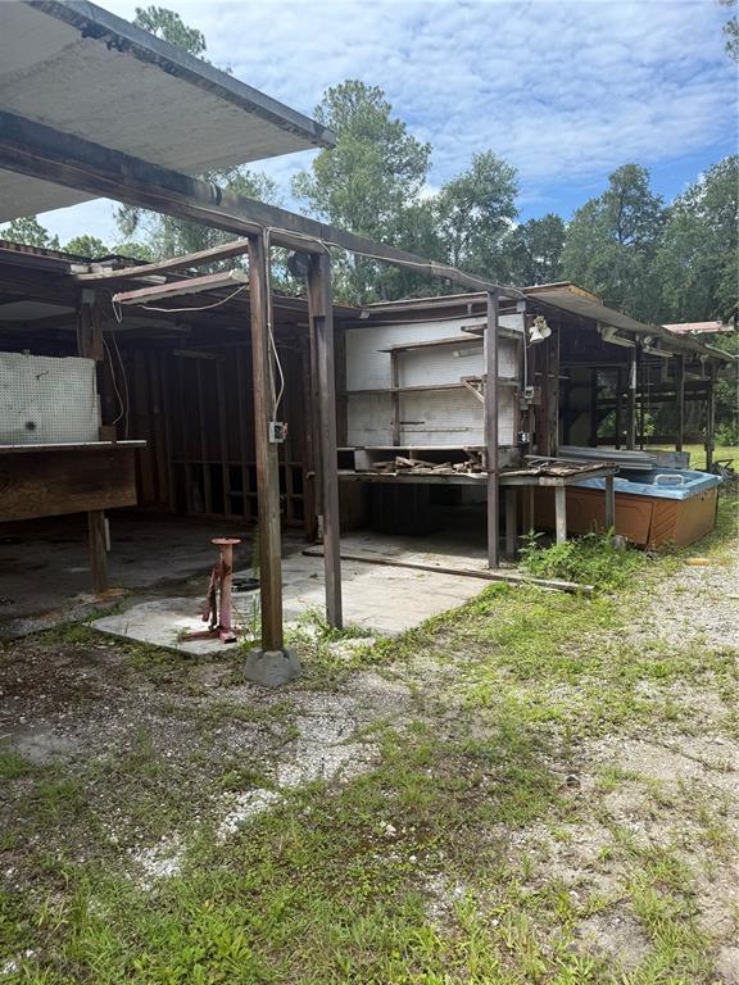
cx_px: 370
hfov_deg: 56.8
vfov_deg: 71.6
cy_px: 492
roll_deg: +1.5
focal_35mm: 24
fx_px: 683
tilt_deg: -3.3
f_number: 1.78
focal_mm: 6.76
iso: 80
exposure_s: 1/2801
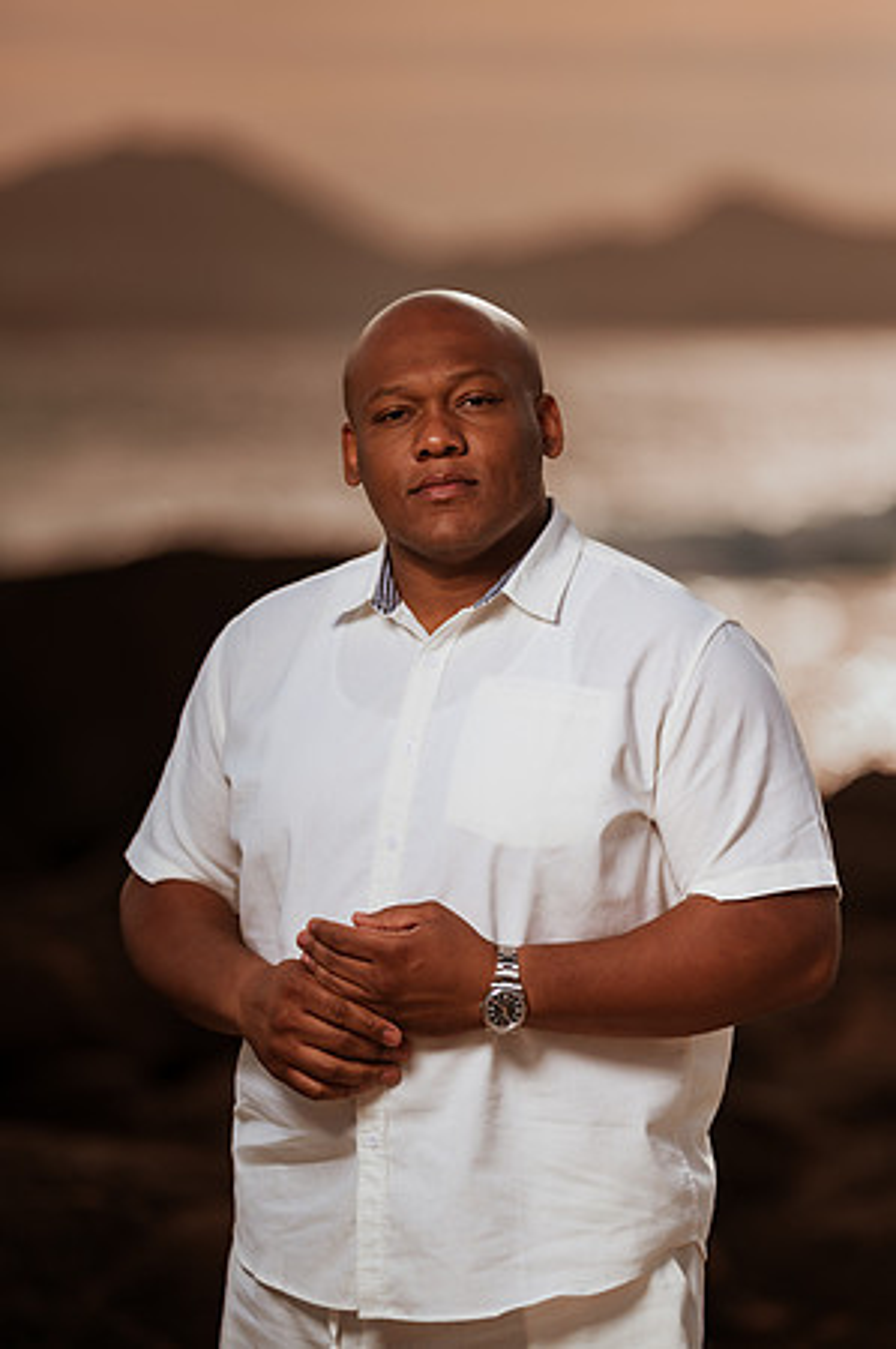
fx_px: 5051
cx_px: 448
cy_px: 674
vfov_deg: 15.2
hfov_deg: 10.1
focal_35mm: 135
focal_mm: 135
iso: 80
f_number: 1.8
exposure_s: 1/8000
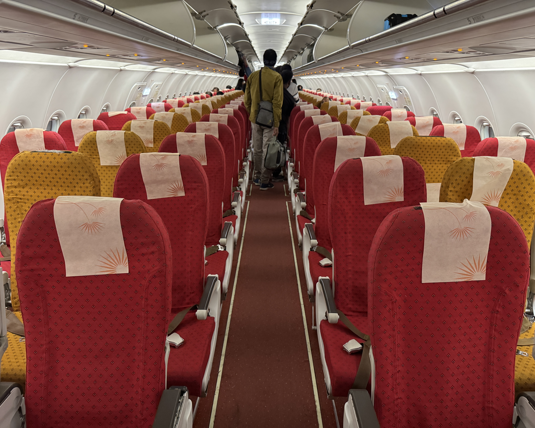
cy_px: 214
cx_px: 262
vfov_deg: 56.8
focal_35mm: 25
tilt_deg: -18.9
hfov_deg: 68.1
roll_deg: -0.8
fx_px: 396
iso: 800
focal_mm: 6.76
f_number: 1.78
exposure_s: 1/52
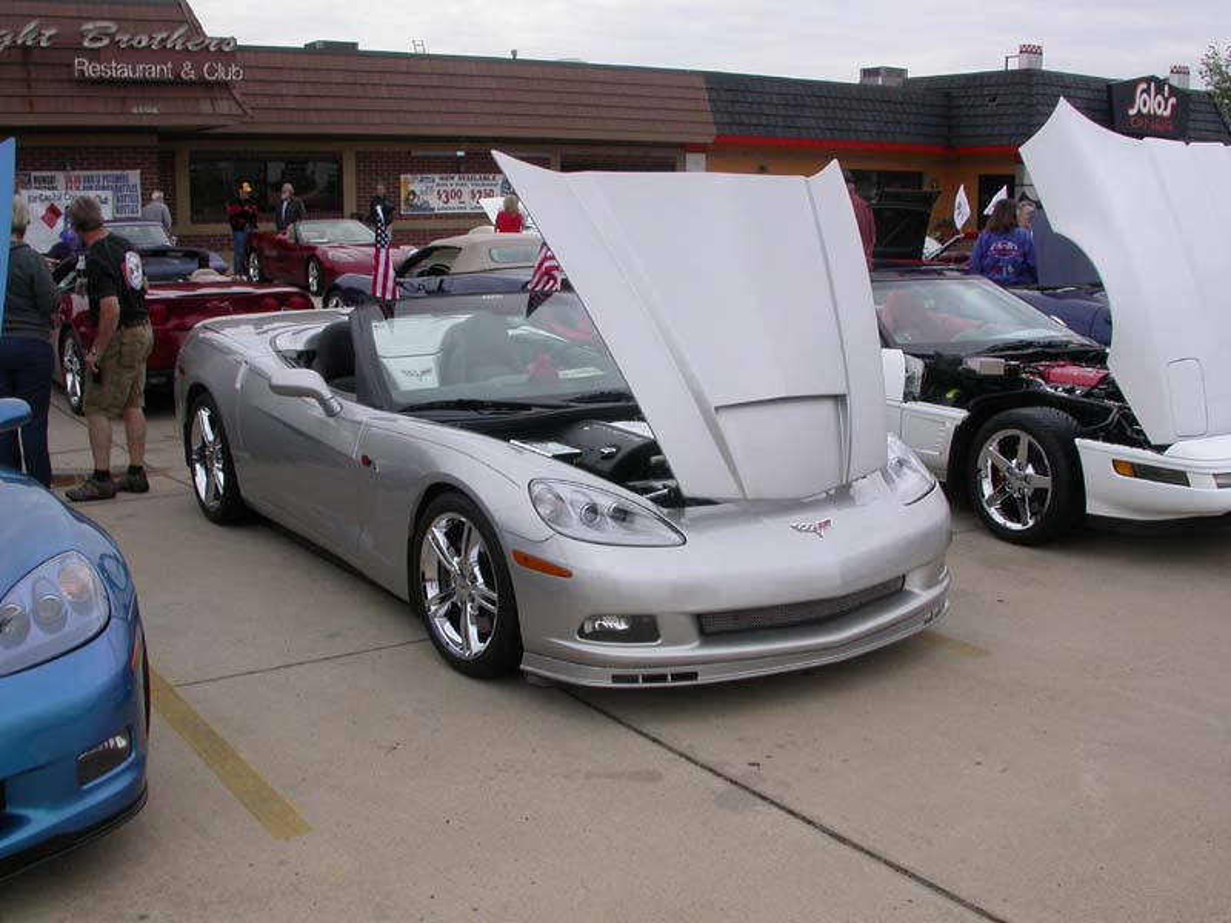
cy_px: 462
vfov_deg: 37.7
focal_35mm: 38
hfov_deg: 49.0
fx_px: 1351
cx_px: 616
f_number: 6.7
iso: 100
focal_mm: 7.85
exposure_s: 1/290
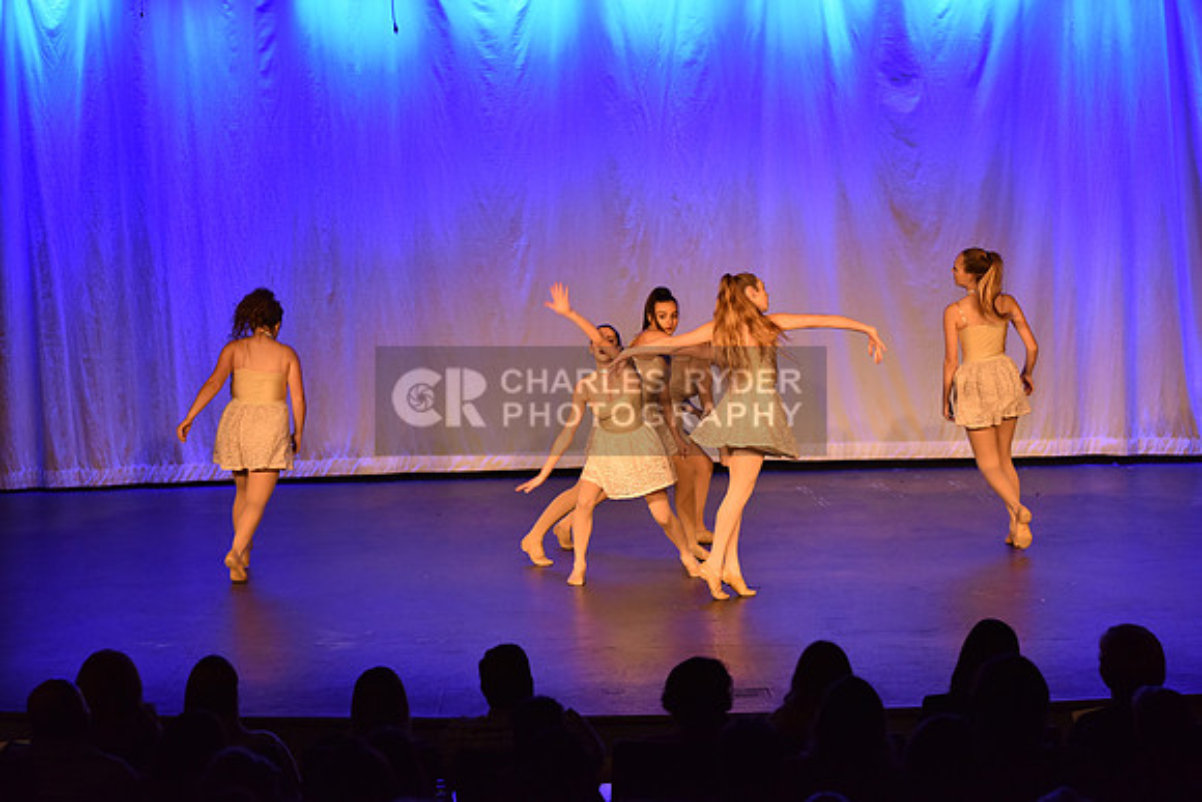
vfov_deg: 13.4
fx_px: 3406
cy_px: 401
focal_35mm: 102
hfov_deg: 20.0
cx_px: 601
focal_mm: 102
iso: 2000
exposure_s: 1/200
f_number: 4
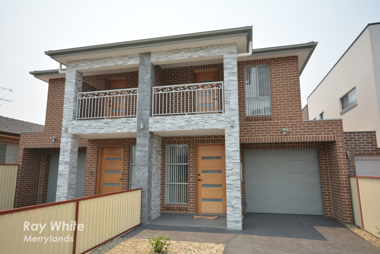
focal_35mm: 15
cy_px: 127
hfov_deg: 100.3
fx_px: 158
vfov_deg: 77.5
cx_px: 190
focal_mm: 10
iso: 220
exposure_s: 1/60
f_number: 4
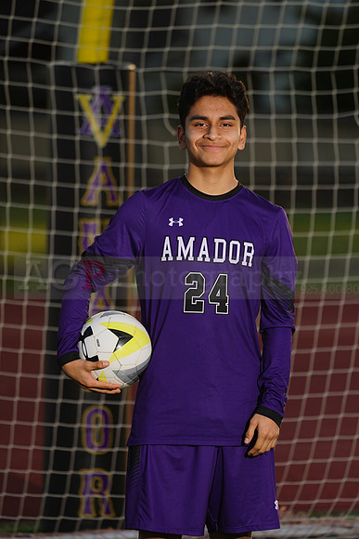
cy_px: 270
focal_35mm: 400
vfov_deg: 5.2
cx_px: 180
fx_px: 5979
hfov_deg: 3.4
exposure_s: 1/200
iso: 100
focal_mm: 400
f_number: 7.1
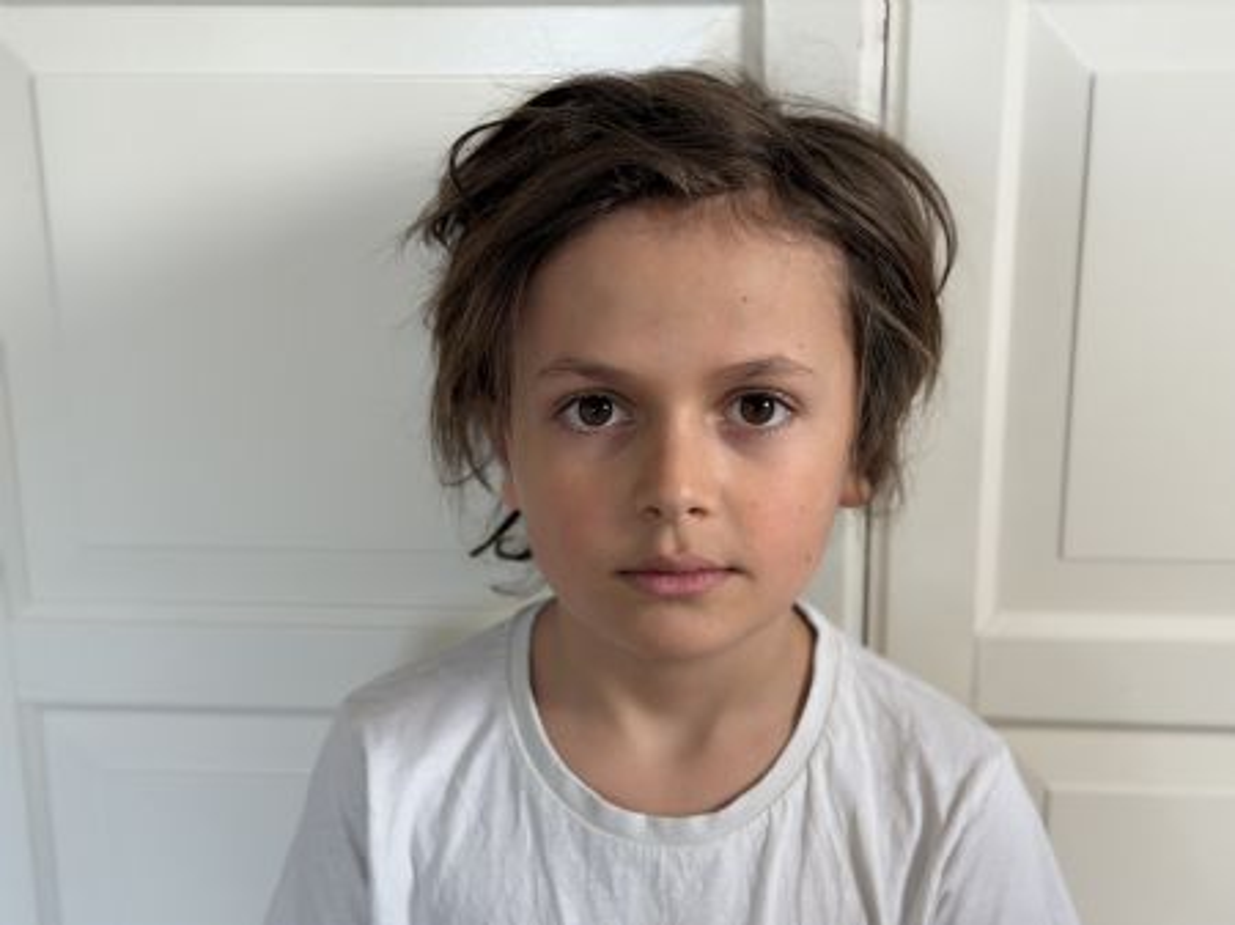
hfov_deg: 39.7
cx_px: 618
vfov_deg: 30.2
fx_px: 1712
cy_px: 462
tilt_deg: -15.5
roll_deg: +0.4
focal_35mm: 48
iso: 100
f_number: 1.78
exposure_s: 1/78
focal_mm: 6.76
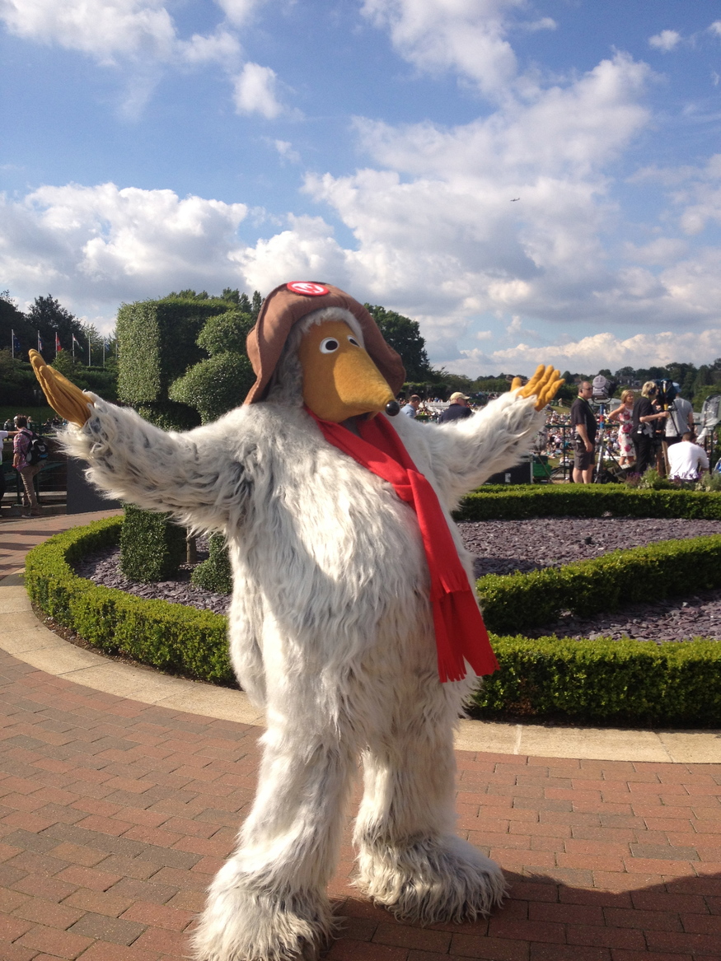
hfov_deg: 40.7
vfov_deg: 52.6
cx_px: 360
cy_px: 480
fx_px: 972
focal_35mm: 35
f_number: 2.4
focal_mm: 4.28
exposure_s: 1/1905
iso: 64
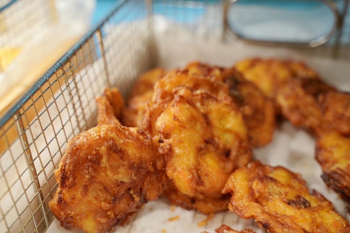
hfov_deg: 42.7
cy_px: 116
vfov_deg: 29.2
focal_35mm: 46
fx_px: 447
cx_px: 175
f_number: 4
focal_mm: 46
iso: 320
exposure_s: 1/60
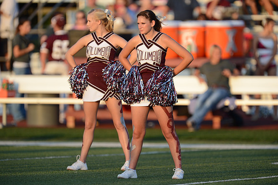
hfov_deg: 3.8
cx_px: 139
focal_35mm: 550
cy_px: 92
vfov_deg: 2.5
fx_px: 4245
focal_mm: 550
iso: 200
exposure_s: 1/500
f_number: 4
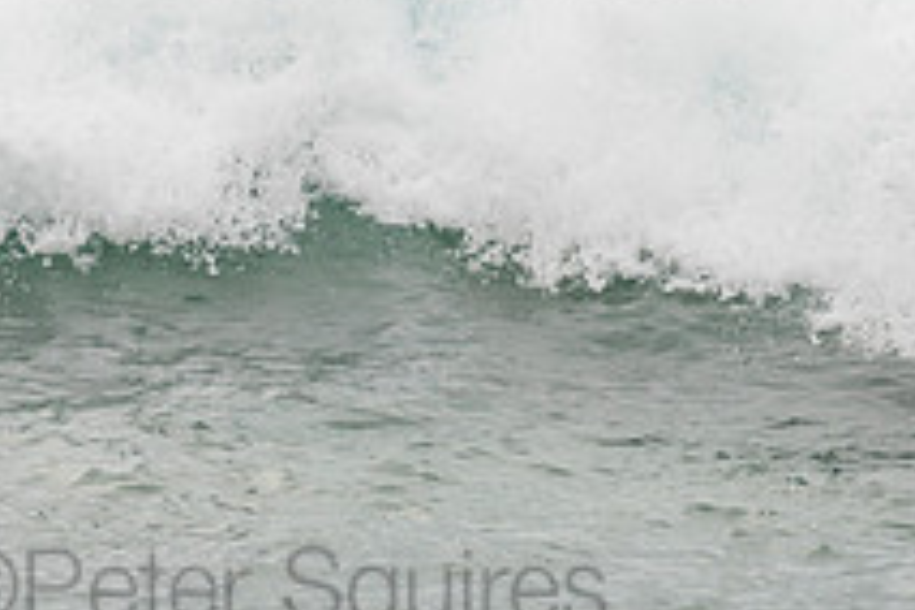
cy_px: -127
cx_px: 275
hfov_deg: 1.8
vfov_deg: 1.2
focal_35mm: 1146
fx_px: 29125
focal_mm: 420
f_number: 5.6
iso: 250
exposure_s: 1/2000
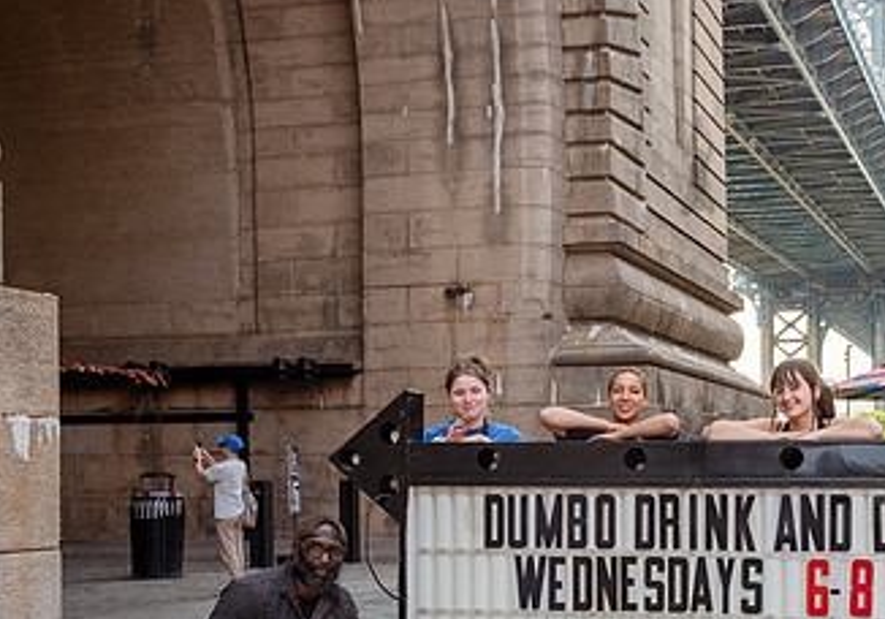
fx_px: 1398
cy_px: 503
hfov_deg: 34.4
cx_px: 666
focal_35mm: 56
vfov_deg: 24.5
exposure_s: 1/200
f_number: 5
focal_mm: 26
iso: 500
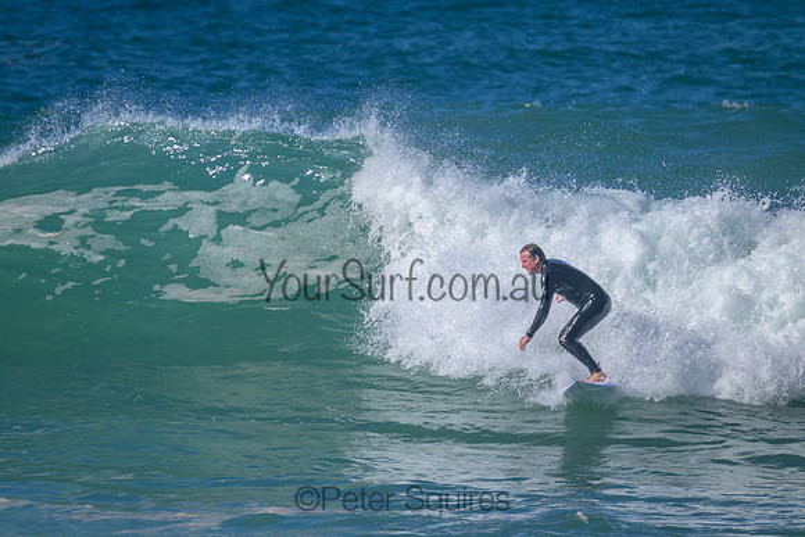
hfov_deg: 2.6
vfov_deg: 1.7
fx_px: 17892
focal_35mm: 800
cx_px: 402
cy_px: 268
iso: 800
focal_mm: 800
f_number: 11
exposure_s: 1/2000
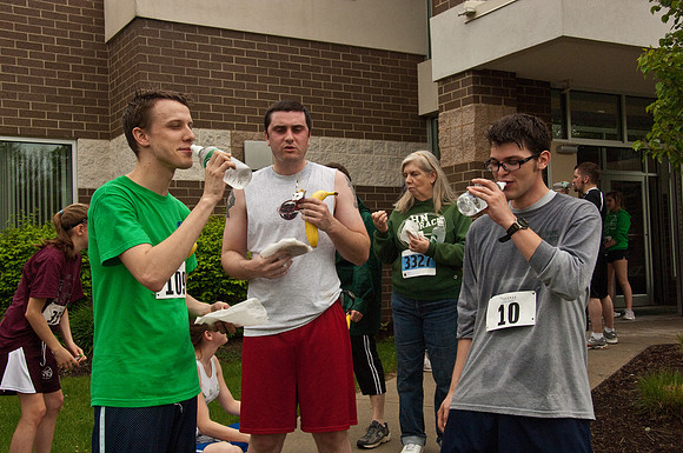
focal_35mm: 44
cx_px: 342
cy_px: 226
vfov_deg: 30.8
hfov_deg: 45.0
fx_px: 824
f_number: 8.5
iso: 800
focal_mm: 29
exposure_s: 1/500
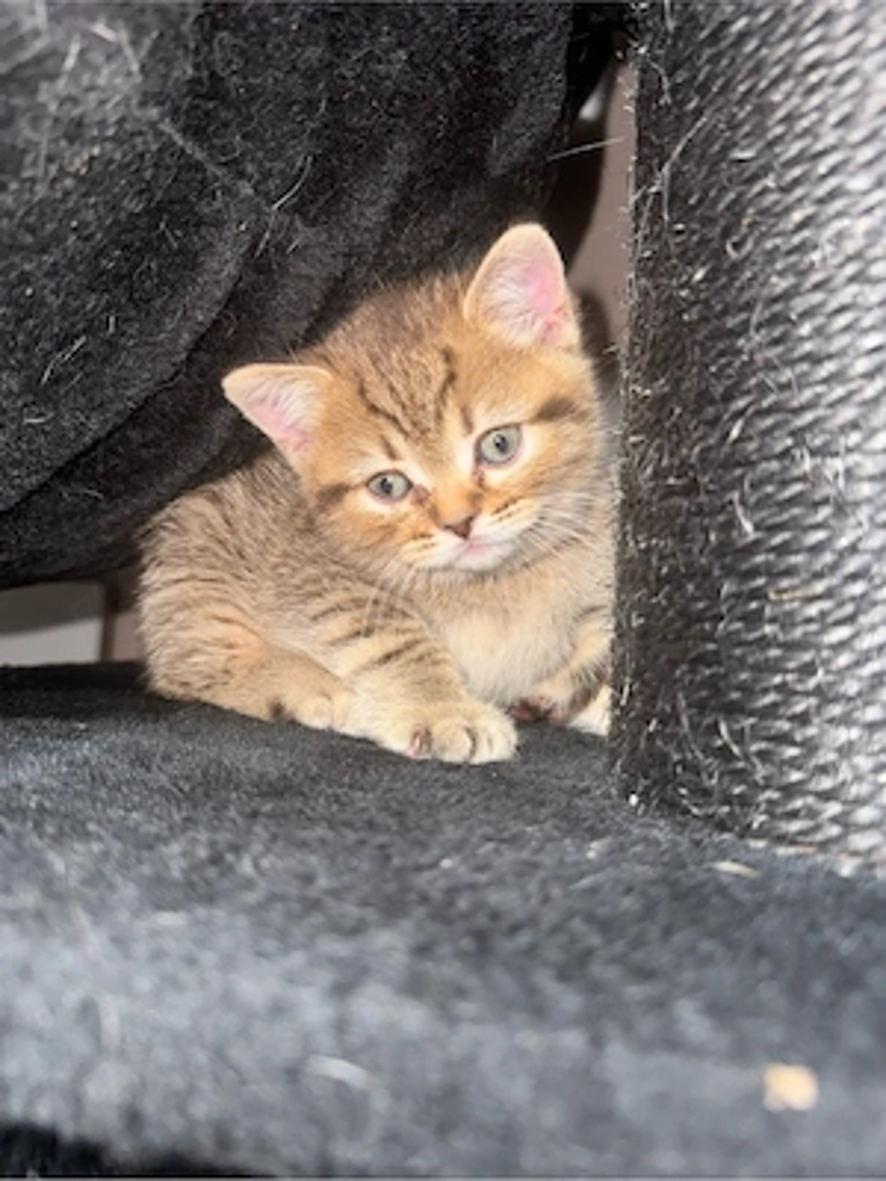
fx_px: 819
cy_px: 590
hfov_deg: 56.8
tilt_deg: +2.6
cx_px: 443
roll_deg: -3.0
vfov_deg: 71.6
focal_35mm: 24
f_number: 1.78
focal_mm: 6.76
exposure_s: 1/4
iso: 64
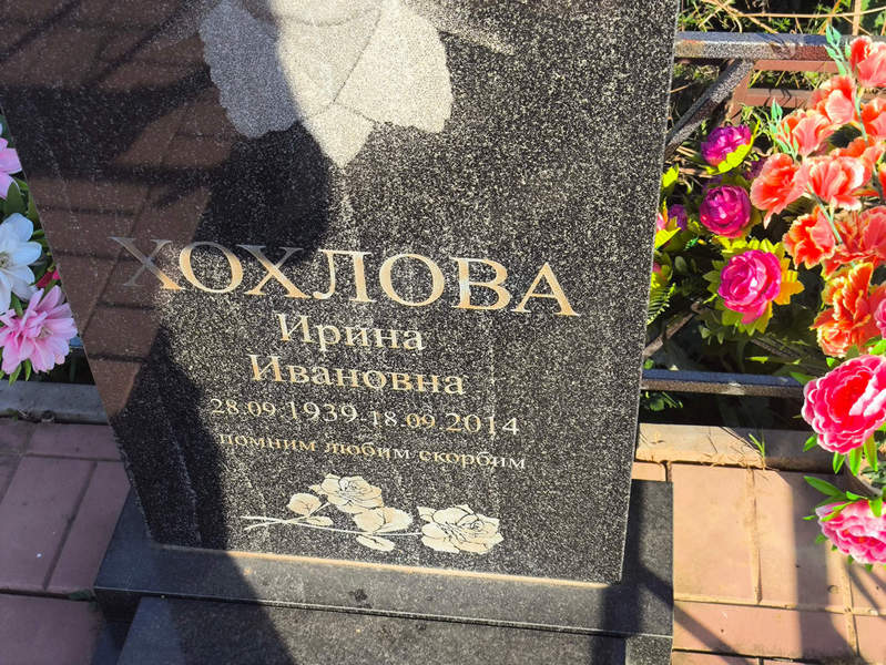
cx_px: 443
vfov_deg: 29.1
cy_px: 332
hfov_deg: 38.2
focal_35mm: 50
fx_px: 1280
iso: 50
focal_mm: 4.71
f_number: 1.7
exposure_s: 1/754
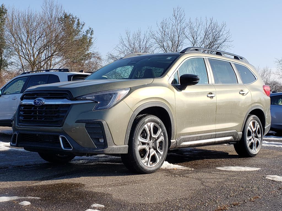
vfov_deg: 53.1
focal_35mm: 26
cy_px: 106
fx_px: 212
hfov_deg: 67.3
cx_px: 141
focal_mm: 4.3
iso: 50
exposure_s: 1/1139
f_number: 2.4
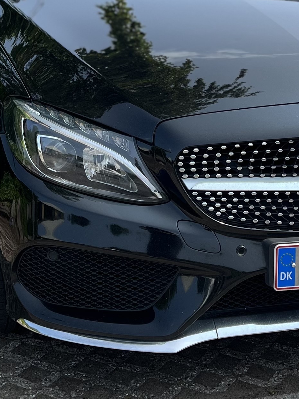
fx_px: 967
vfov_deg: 22.9
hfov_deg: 17.5
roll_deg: +2.3
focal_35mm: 84
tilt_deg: -5.6
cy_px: 76
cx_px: 188
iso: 50
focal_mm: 5.7
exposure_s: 1/3165
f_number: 1.5
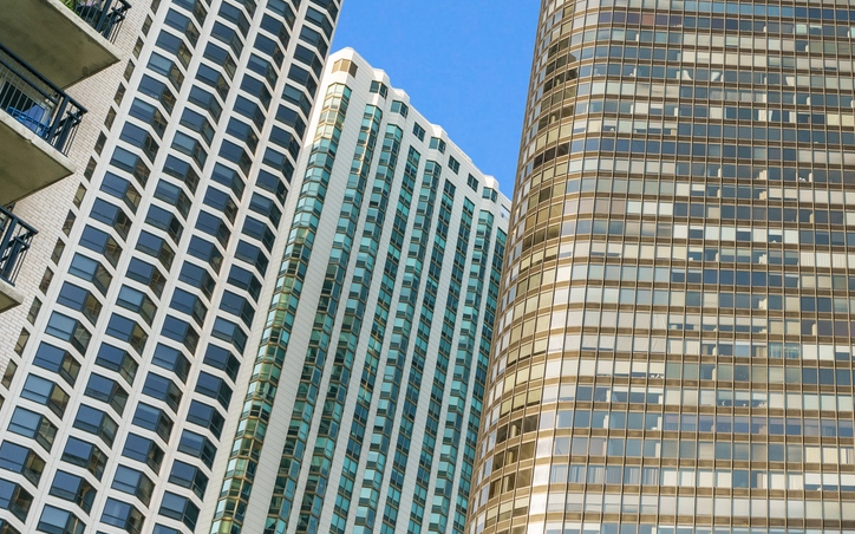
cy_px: 371
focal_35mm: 57
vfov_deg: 22.6
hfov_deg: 33.1
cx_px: 826
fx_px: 1328
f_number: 7.1
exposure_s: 1/1000
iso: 320
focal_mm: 25
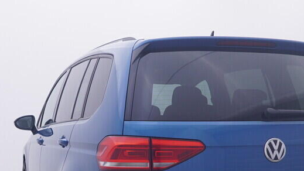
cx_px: 125
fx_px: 528
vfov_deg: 18.3
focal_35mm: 65
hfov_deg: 32.1
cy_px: 136
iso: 200
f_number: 5
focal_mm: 15
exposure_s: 1/80
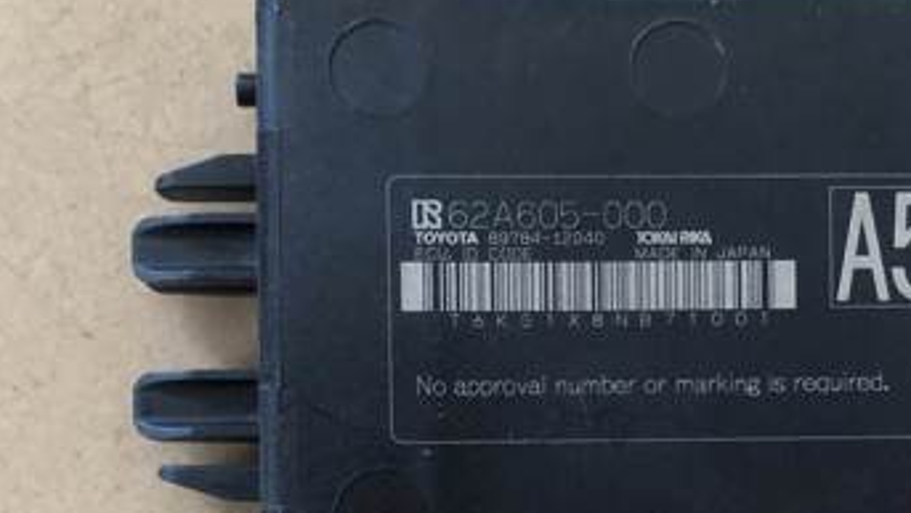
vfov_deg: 20.5
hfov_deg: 36.5
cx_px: 544
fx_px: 1377
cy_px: 489
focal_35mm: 57
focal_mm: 4
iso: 100
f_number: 1.8
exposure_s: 1/7
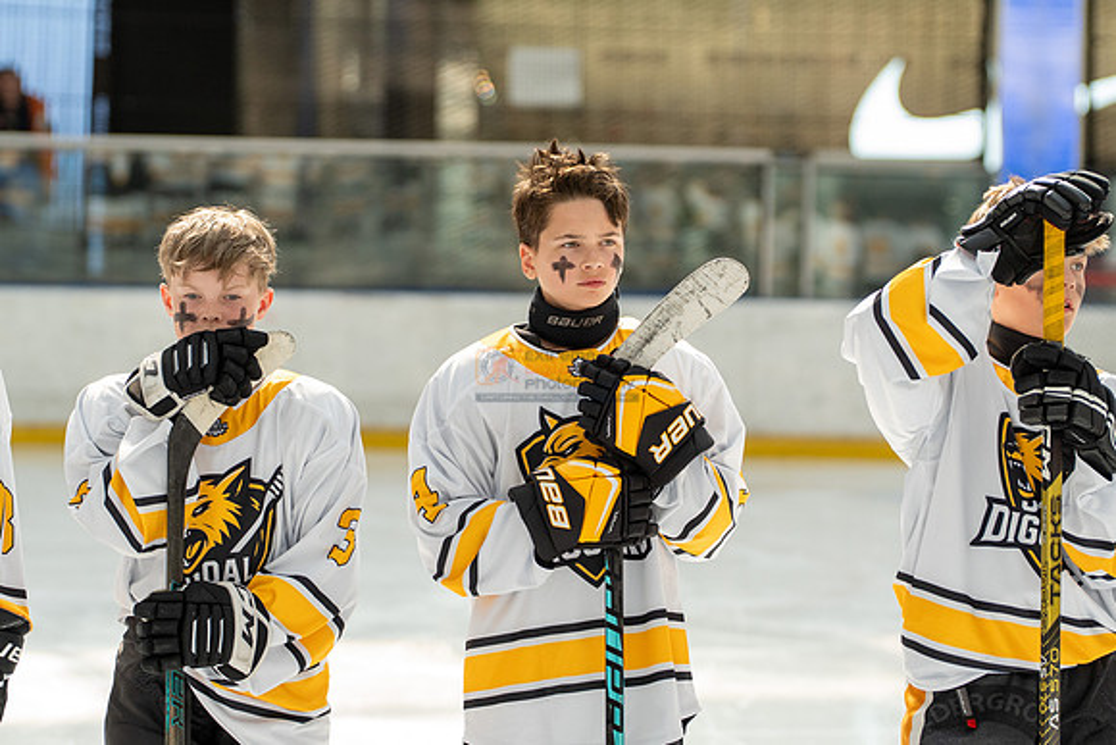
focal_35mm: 138
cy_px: 372
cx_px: 558
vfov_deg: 9.9
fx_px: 4279
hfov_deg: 14.9
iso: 1000
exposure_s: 1/1600
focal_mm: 92
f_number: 2.8
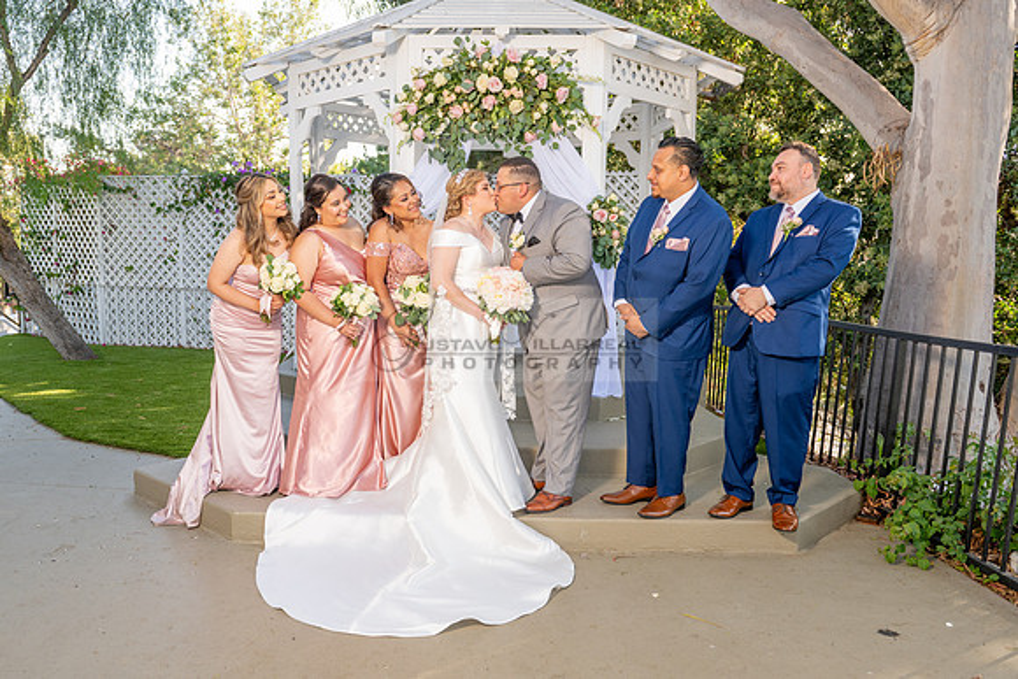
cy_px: 352
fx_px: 812
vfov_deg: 45.4
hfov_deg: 63.7
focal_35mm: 29
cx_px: 420
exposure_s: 1/200
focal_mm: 24
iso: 250
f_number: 4.5
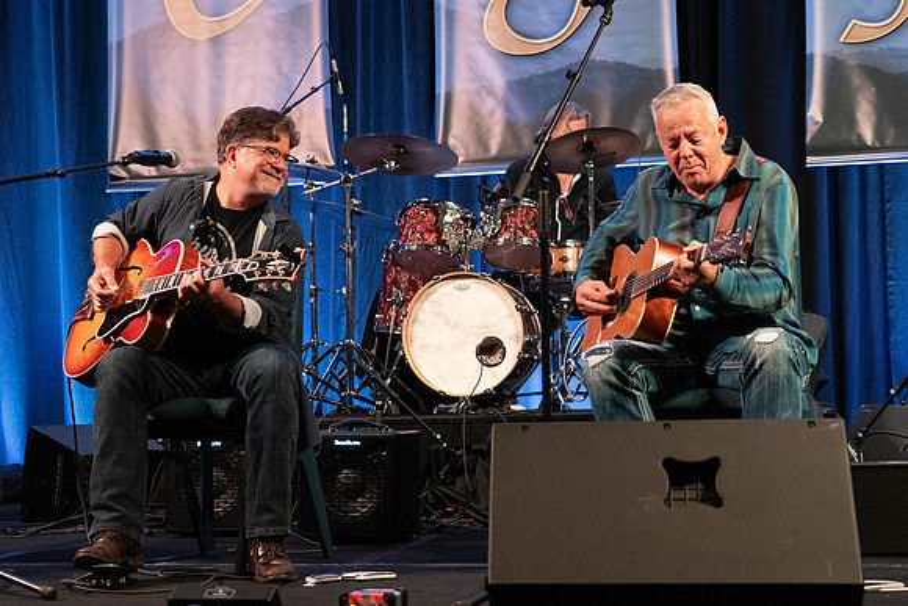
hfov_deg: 31.0
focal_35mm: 65
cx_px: 454
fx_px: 1640
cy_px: 303
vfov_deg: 20.9
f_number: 5
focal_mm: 65
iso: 10000
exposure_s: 1/320
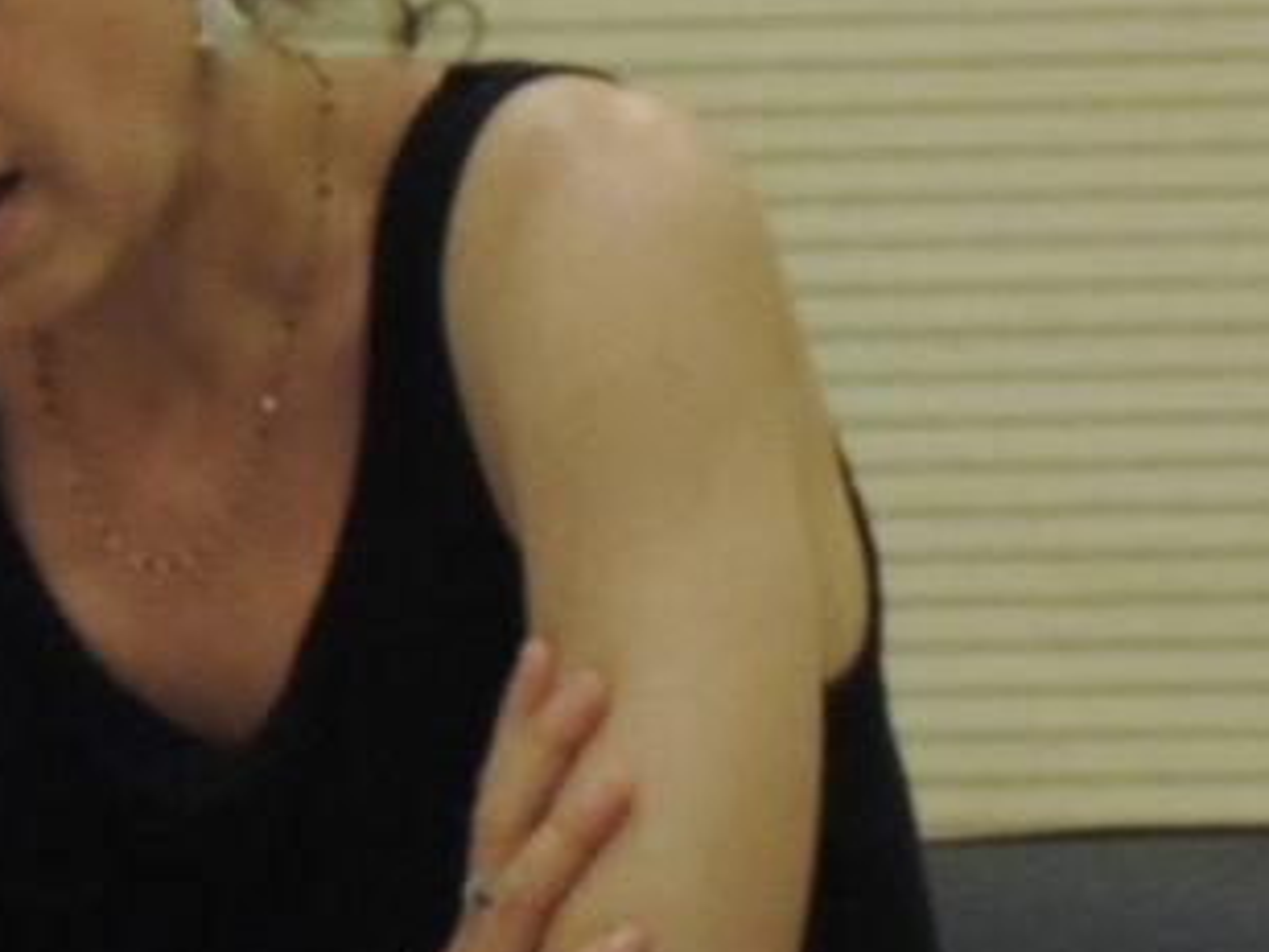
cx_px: 1290
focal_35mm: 832
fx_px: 30501
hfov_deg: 2.4
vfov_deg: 1.8
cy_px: 256
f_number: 4.7
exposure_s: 1/30
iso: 800
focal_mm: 44.5
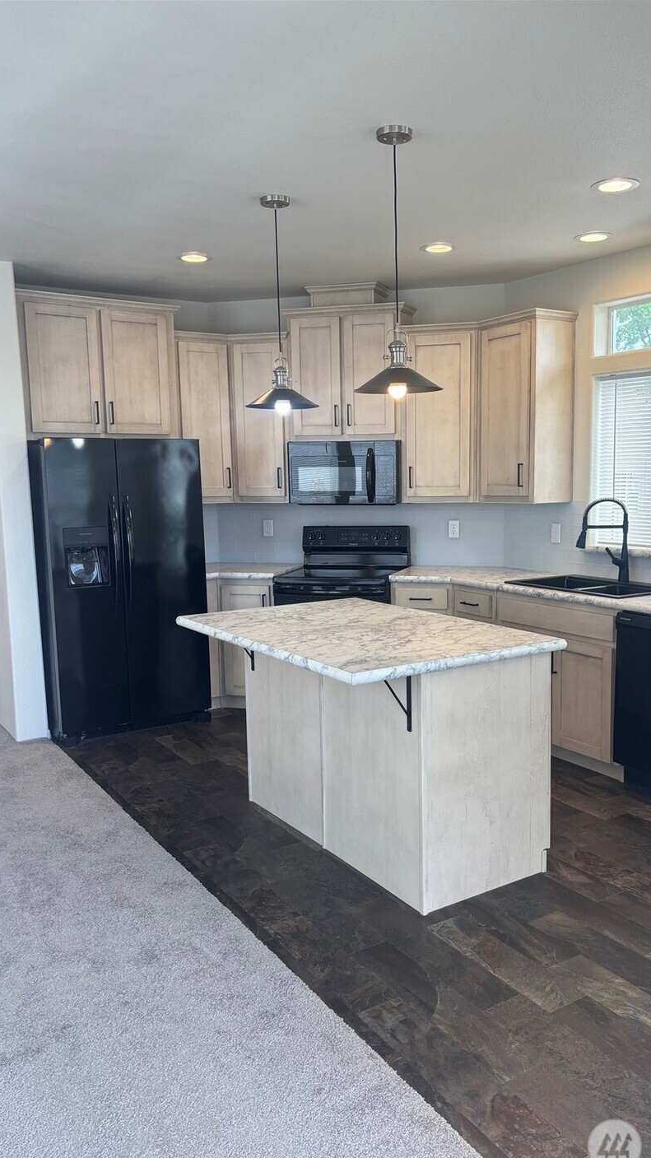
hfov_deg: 40.0
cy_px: 592
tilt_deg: -7.2
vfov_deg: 66.1
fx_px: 890
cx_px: 395
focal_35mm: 29
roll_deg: +0.4
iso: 64
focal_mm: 5.96
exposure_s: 1/134
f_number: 1.6
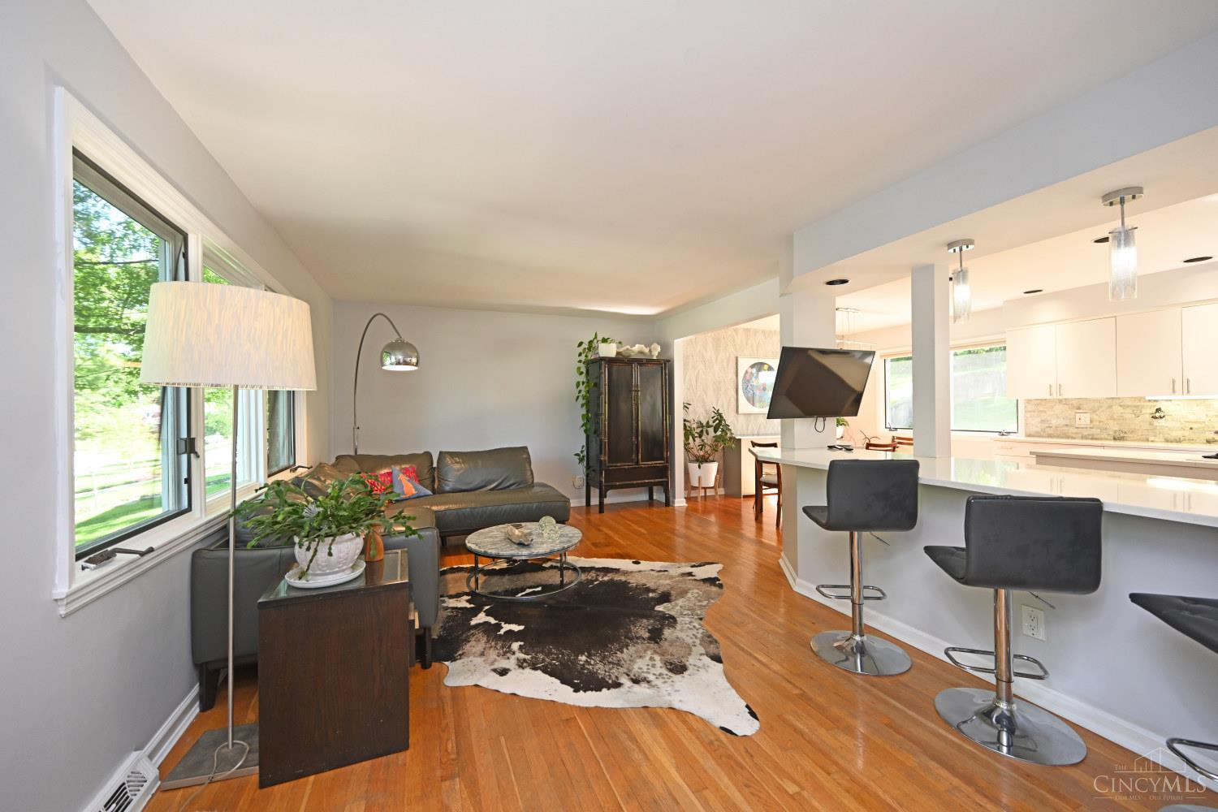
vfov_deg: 81.2
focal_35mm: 14
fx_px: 474
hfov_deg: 104.3
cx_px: 609
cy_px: 406
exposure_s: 1/60
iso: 500
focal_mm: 14
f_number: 4
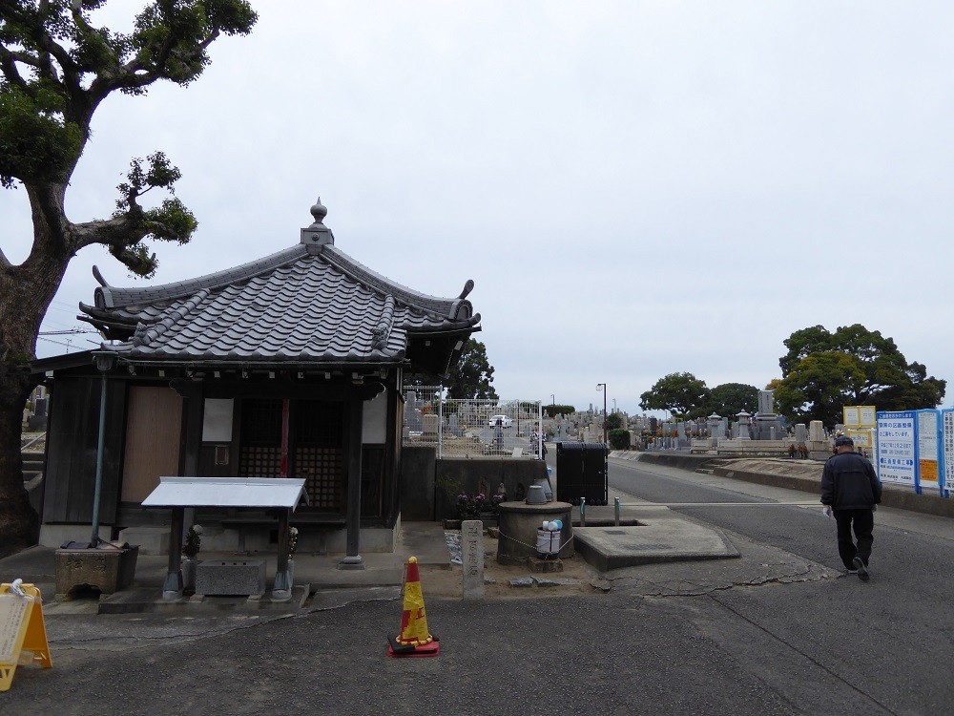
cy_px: 358
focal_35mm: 25
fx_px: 689
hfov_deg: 69.4
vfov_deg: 54.9
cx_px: 477
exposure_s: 1/100
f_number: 3.3
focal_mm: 4.3
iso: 100
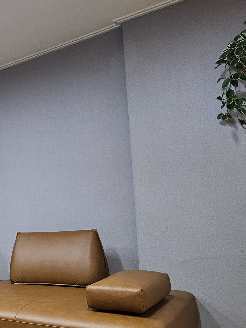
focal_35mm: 37
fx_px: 351
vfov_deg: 49.5
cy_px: 210
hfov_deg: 31.8
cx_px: -54
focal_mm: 2.2
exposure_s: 1/60
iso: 160
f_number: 2.2
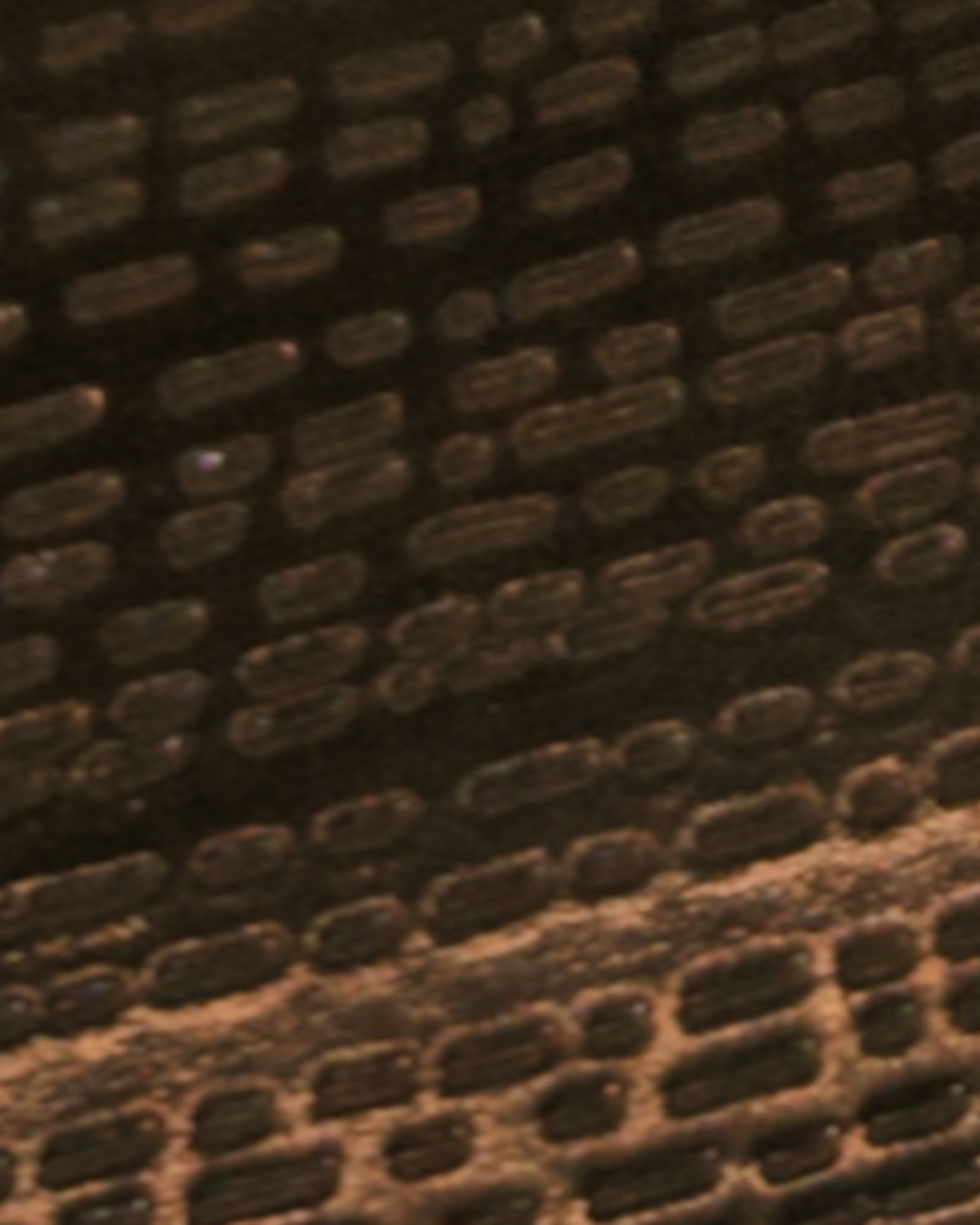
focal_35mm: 203
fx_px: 7362
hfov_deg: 7.0
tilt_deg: -64.4
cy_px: -3417
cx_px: 2651
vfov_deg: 7.3
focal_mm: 5.96
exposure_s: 1/120
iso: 100
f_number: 1.6
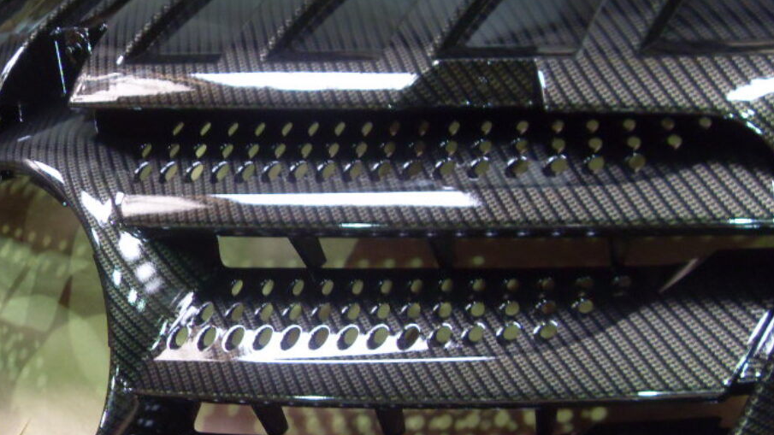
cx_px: 304
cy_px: 235
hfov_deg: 35.3
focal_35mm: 59
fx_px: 1211
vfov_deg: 20.4
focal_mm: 6.3
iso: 200
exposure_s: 1/10
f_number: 2.8
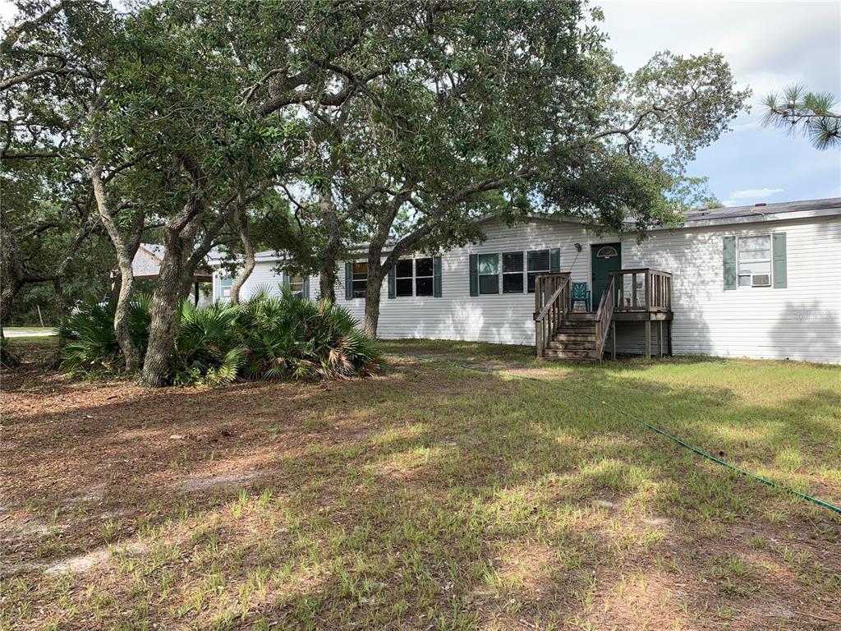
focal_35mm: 26
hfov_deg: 67.3
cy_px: 316
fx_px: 632
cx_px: 420
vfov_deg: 53.1
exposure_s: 1/452
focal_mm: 4.25
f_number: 1.8
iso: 25
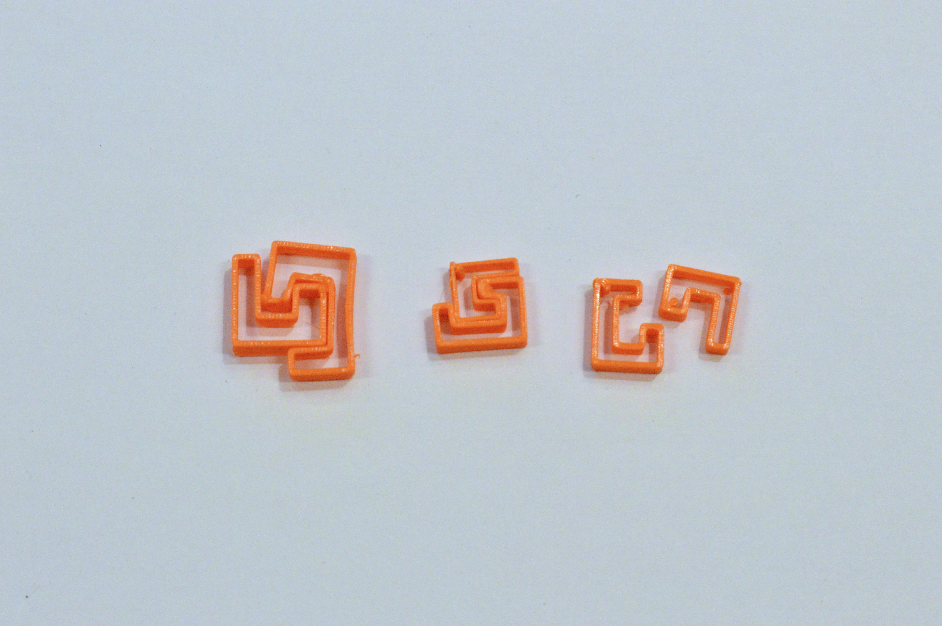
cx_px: 471
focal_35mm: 75
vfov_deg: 18.1
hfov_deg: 27.0
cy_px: 313
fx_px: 1961
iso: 3200
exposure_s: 1/125
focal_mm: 50
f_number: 11
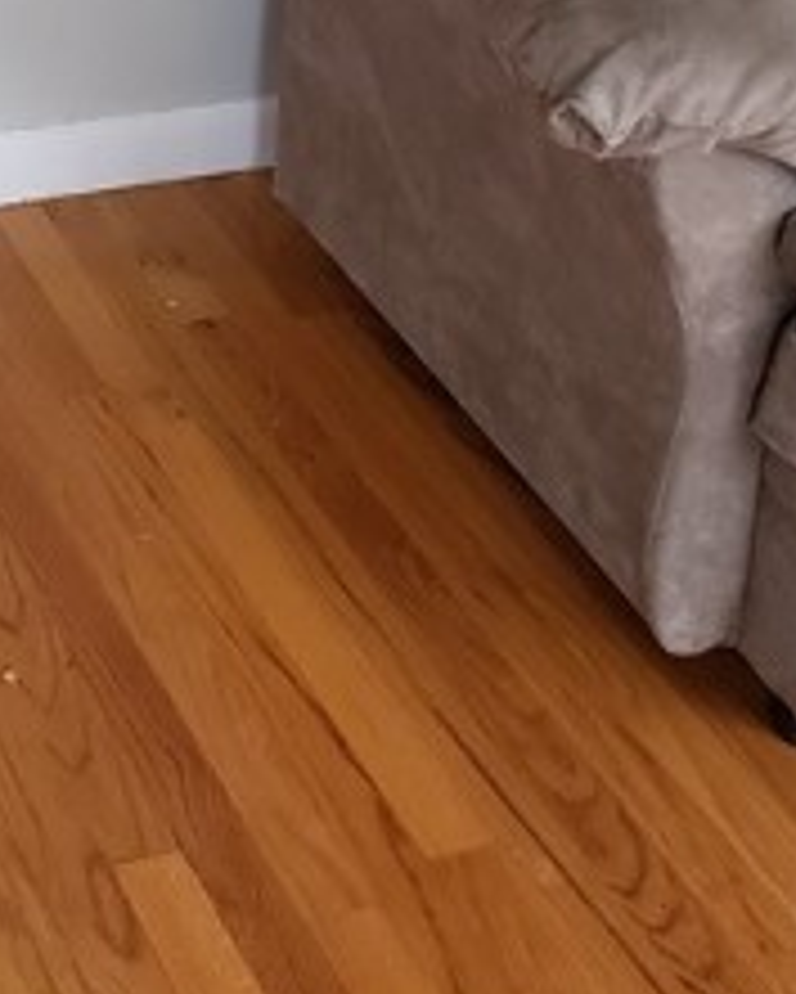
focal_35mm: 88
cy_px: -175
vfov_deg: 20.4
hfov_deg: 17.3
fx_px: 2590
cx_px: 99
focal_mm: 4.3
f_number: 2.4
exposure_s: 1/60
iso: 320
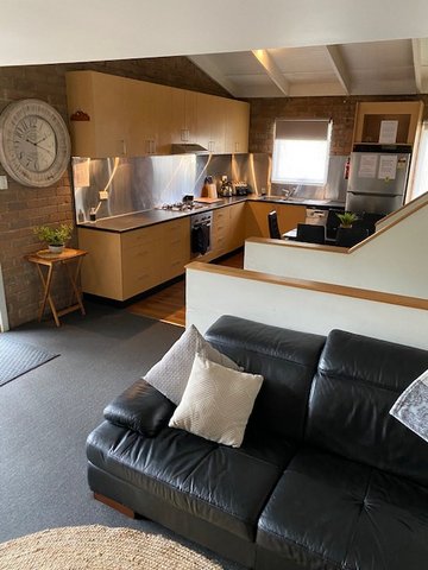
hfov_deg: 53.1
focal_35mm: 26
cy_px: 285
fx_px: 429
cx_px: 214
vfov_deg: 67.3
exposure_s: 1/50
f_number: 1.8
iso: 500
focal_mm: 4.25
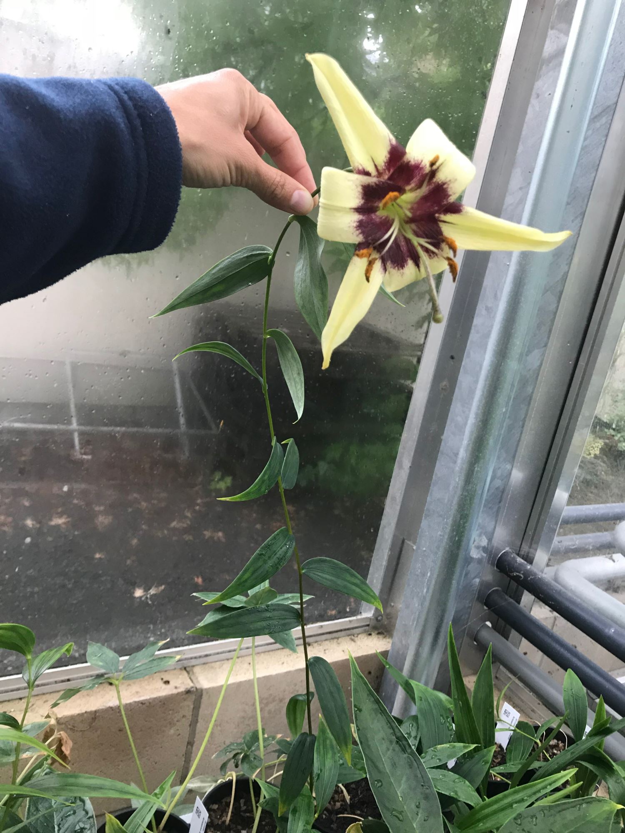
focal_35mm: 28
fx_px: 674
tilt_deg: -14.4
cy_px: 416
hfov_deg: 49.7
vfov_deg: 63.4
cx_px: 312
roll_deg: -11.1
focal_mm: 3.99
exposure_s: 1/33
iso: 32
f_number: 1.8
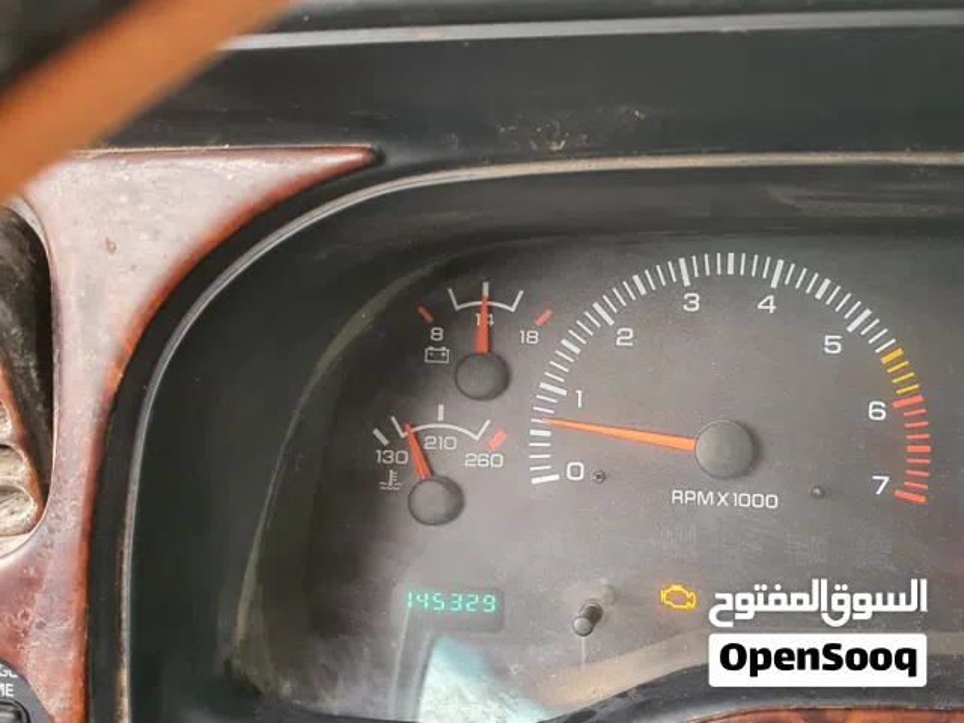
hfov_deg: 67.3
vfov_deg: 53.1
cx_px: 482
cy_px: 362
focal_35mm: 26
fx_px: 724
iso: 400
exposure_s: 1/50
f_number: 2.4
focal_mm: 4.3
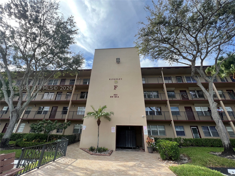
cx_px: 118
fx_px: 88
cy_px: 88
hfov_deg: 106.2
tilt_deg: +24.9
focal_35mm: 13
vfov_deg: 89.9
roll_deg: -1.3
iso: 32
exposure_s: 1/769
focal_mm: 1.57
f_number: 1.8
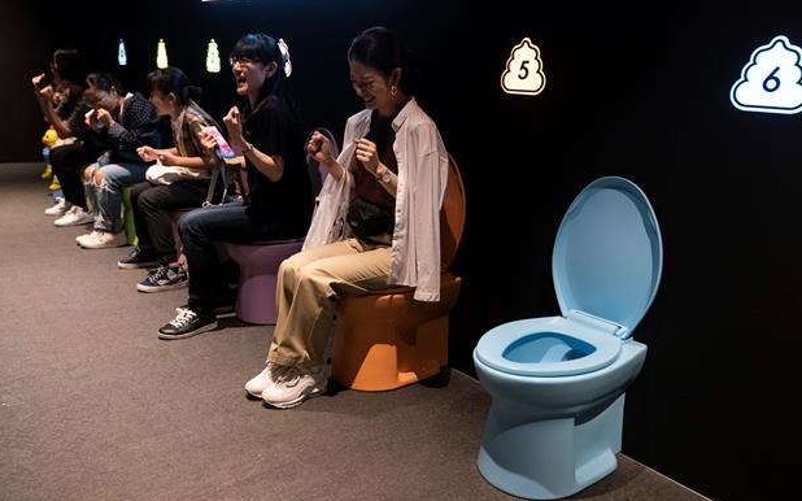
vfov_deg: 41.8
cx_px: 393
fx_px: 656
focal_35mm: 30
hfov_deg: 62.9
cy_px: 246
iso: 3200
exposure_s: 1/320
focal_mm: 28
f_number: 2.8
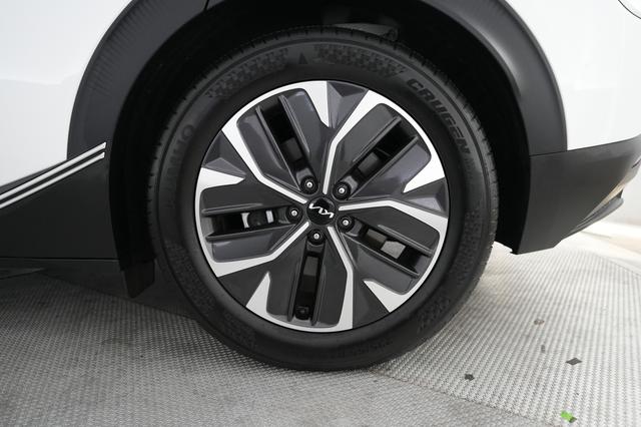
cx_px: 320
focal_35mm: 26
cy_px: 214
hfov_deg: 69.4
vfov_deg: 49.5
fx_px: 463
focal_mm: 26
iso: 4000
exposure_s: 1/160
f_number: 2.8
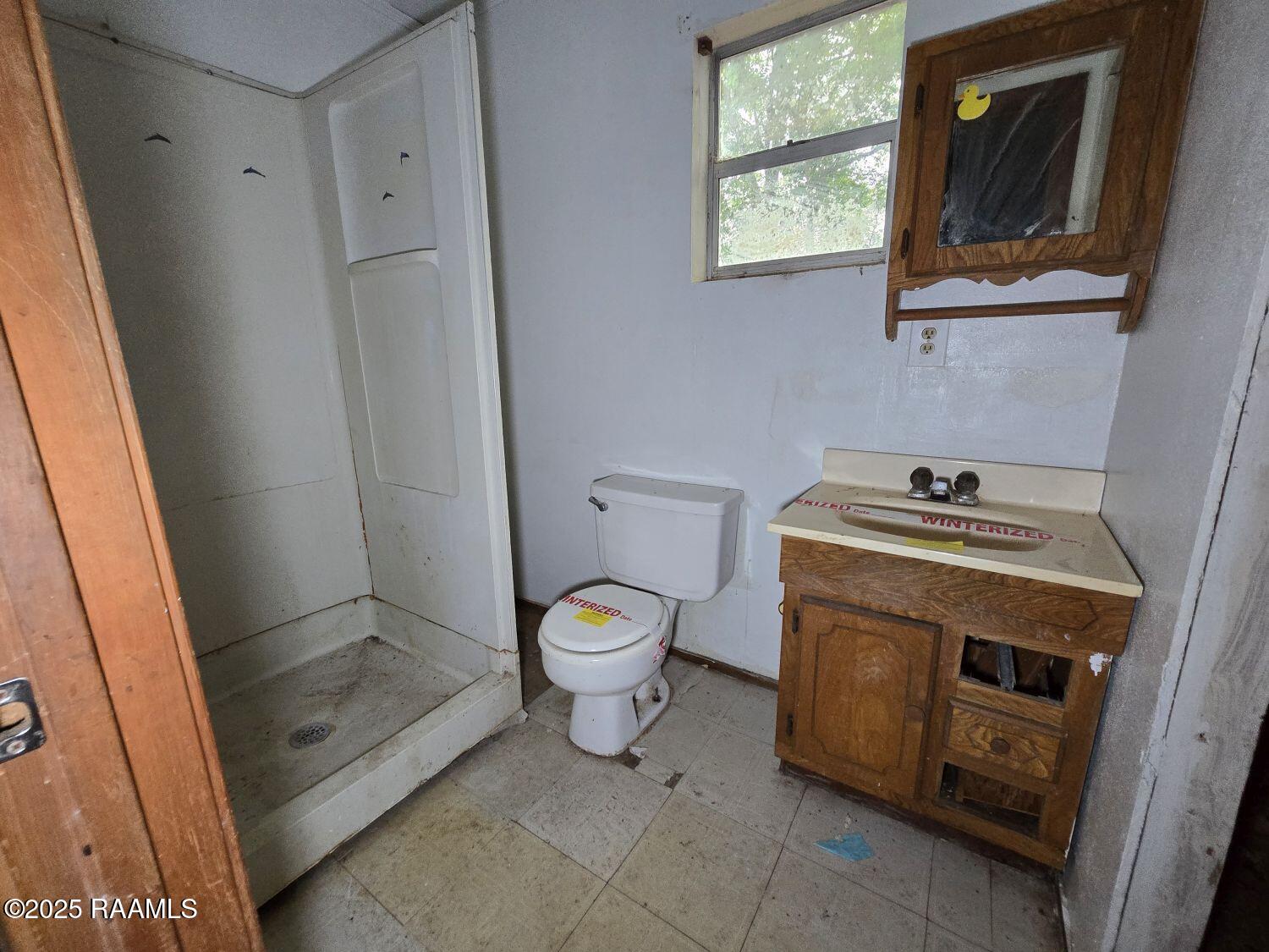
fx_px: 477
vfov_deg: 89.9
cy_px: 476
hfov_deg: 106.2
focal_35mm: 13
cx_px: 634
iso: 400
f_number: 2.2
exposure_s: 1/55.6
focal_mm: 2.2
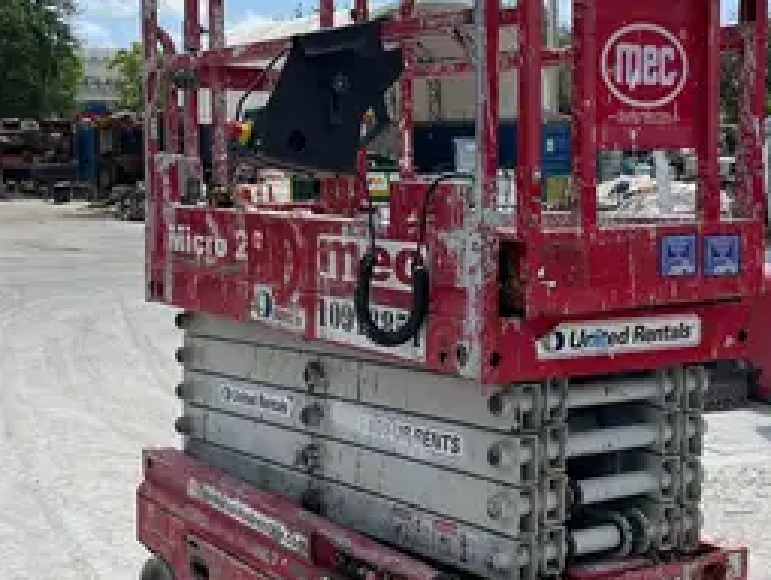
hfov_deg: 34.1
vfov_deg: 26.2
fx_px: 1249
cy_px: 295
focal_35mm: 56
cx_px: 484
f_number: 1.6
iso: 50
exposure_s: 1/3623
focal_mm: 5.1
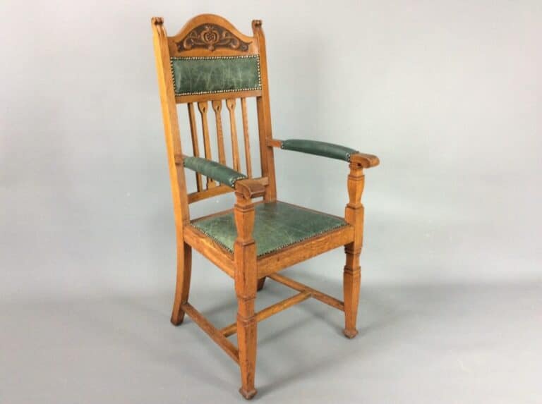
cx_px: 271
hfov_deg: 56.9
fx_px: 500
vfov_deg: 44.0
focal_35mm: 32
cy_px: 202
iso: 80
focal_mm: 3.3
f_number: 2.4
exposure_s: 1/25
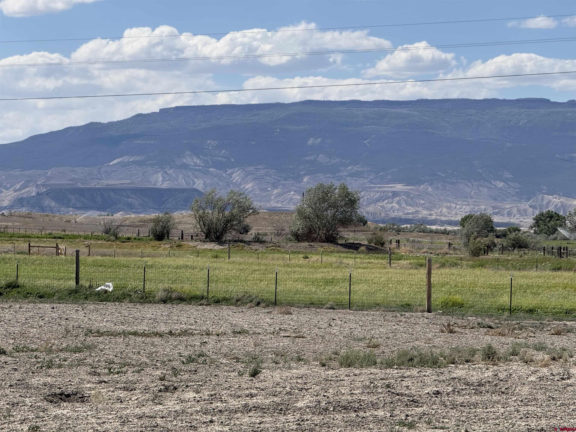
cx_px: 288
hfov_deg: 16.4
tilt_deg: +0.2
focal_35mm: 120
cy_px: 216
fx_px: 1997
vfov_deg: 12.3
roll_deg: -1.0
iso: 64
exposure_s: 1/2817
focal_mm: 15.66
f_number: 2.8
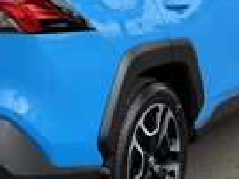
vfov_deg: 12.8
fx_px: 786
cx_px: 71
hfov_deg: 17.2
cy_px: 9
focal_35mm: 114
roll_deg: +2.9
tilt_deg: -8.1
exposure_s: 1/2053
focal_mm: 6.76
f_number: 1.78
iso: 80
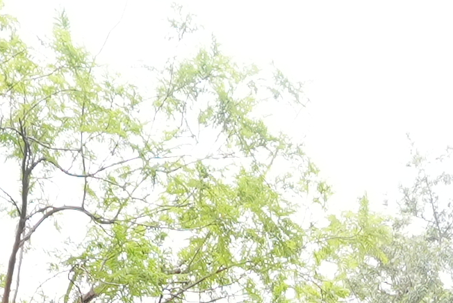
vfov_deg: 10.2
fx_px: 1310
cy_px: 864
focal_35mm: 104
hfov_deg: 19.5
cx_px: 348
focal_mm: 16
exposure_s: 1/2000
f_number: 2.8
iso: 800
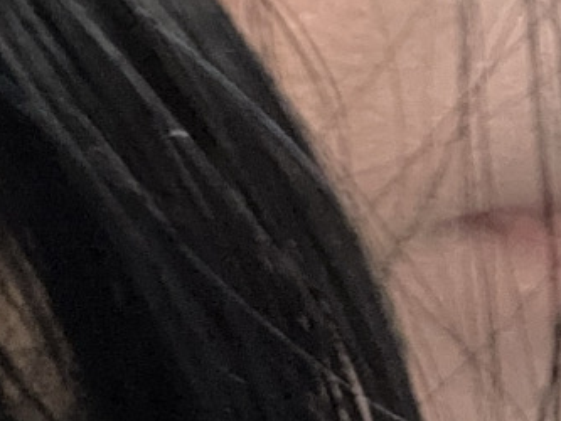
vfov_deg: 10.2
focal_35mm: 138
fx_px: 2237
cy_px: -322
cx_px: -157
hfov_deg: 13.8
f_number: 1.9
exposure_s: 1/25
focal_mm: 2.69
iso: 200
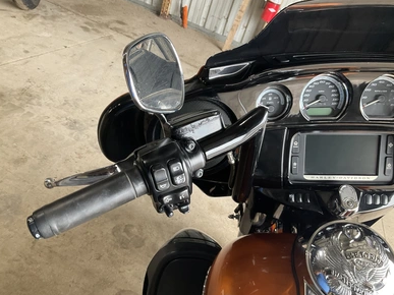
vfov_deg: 46.8
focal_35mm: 30
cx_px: 191
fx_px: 341
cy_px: 152
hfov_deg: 60.0
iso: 64
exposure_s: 1/86
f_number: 1.8
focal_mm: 3
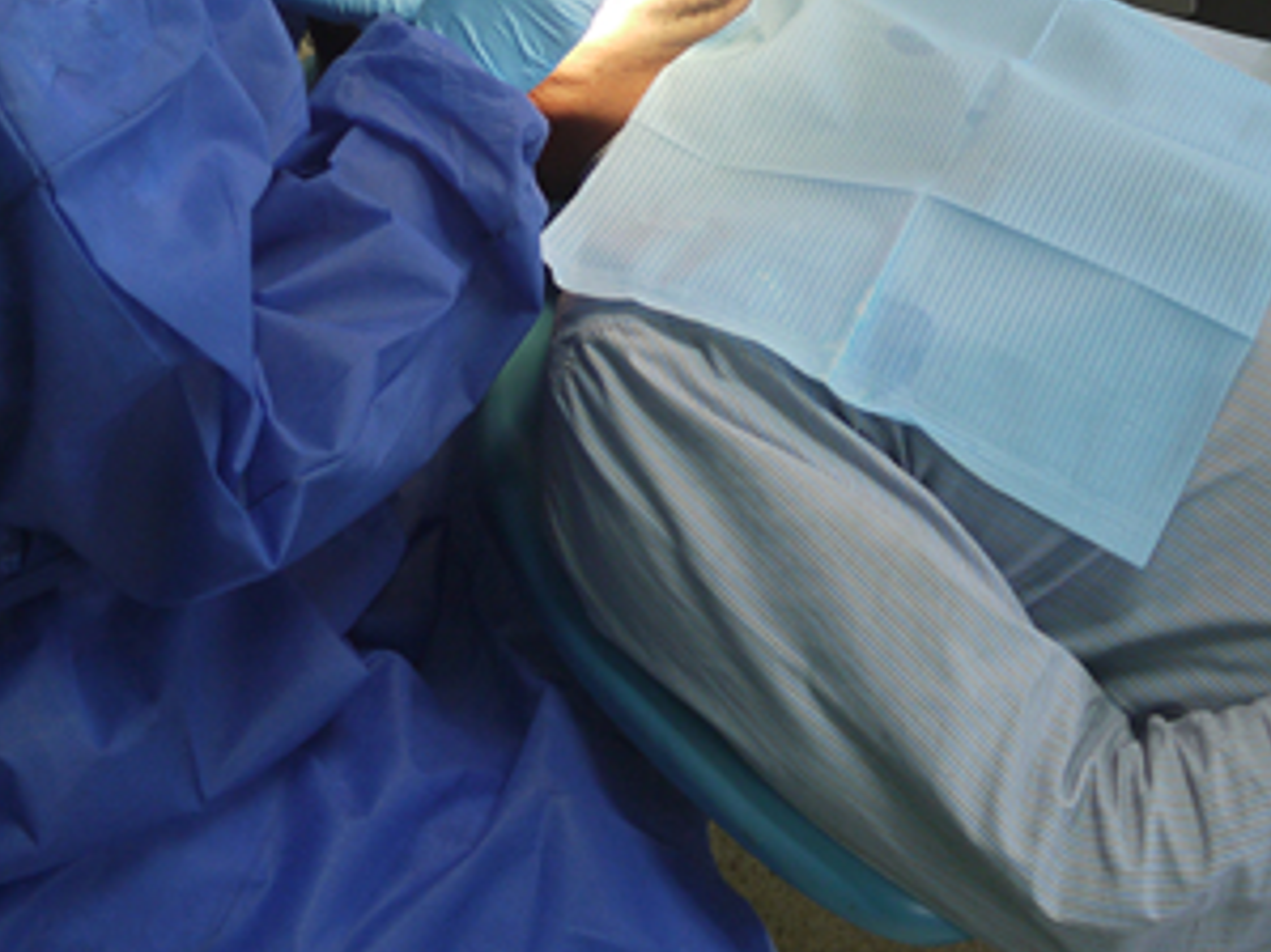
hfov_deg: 32.2
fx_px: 2202
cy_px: -21
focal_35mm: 60
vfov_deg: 23.3
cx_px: 561
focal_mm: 14
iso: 200
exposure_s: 1/30
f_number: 3.5
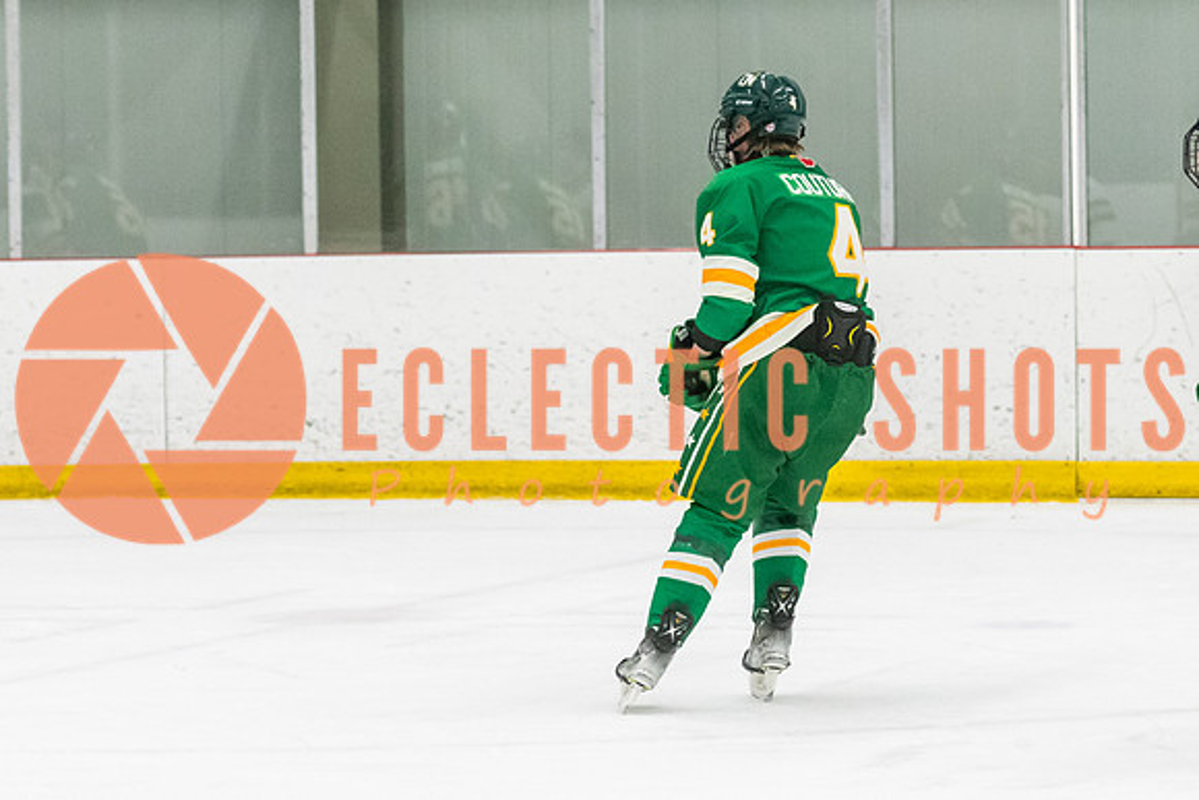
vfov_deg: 6.7
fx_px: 6820
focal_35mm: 205
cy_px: 417
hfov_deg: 10.0
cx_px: 641
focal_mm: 86
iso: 3200
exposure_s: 1/800
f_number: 2.8
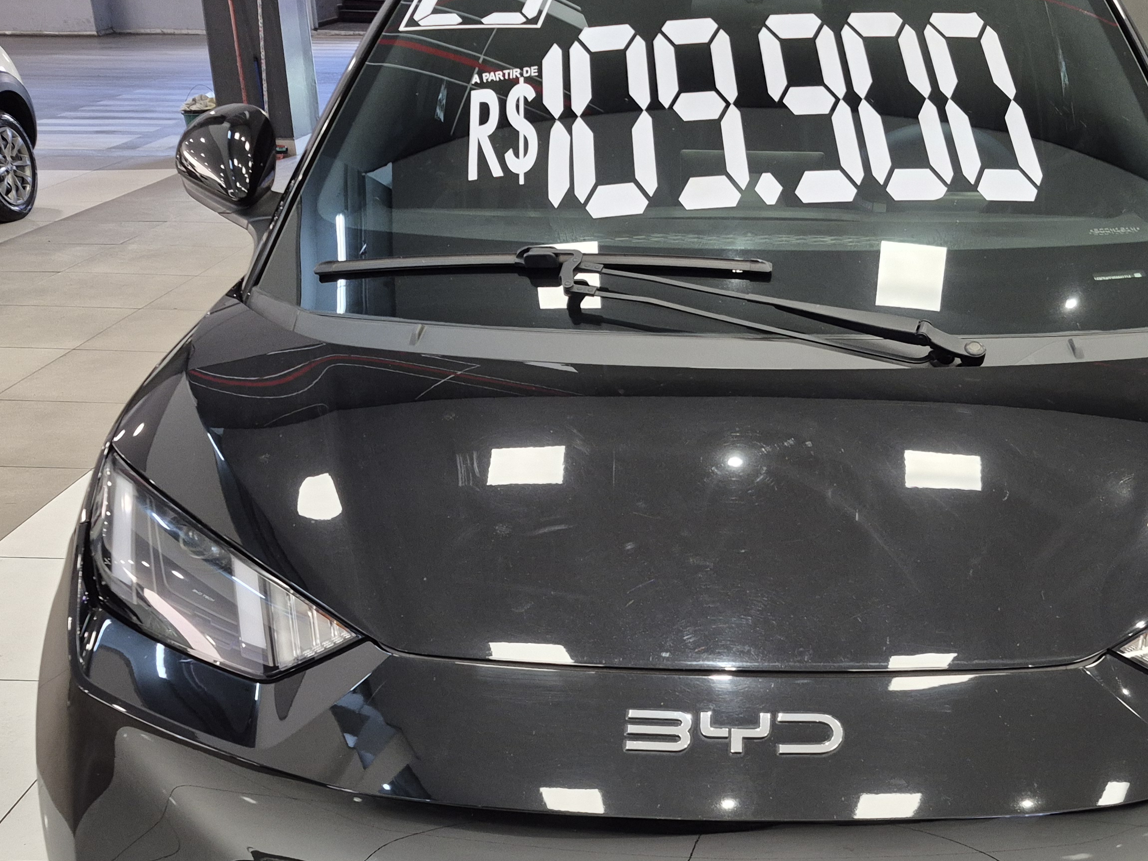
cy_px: 562
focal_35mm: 40
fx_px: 1327
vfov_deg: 35.7
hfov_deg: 46.2
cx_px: 743
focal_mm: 5.4
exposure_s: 1/120
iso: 400
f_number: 1.8
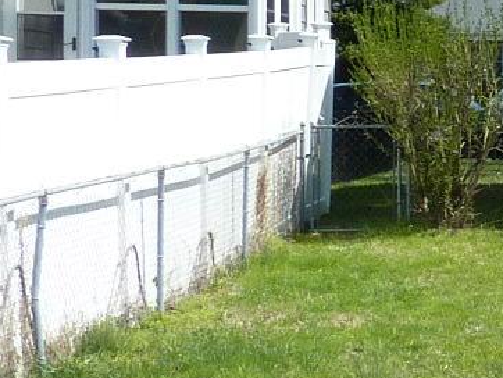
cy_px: 143
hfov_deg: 12.3
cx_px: 1087
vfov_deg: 10.8
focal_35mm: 137
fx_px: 1992
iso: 100
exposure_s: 1/400
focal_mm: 4.1
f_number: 4.5
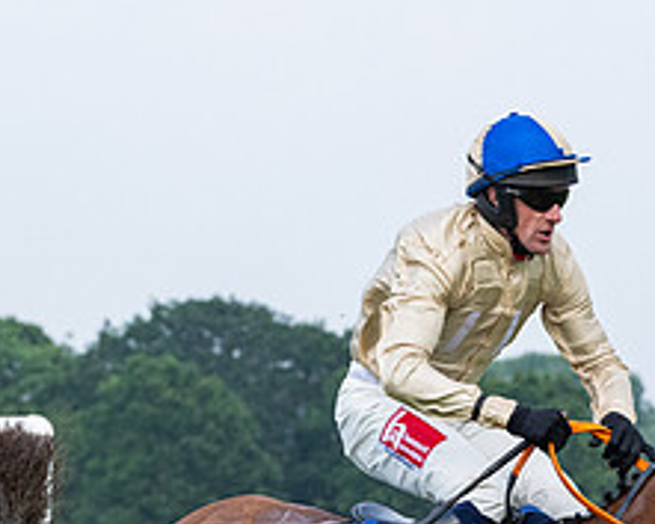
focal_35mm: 276
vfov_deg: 5.6
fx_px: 5353
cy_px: 609
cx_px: 320
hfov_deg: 7.0
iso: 800
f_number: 4
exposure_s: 1/2000
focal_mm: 70
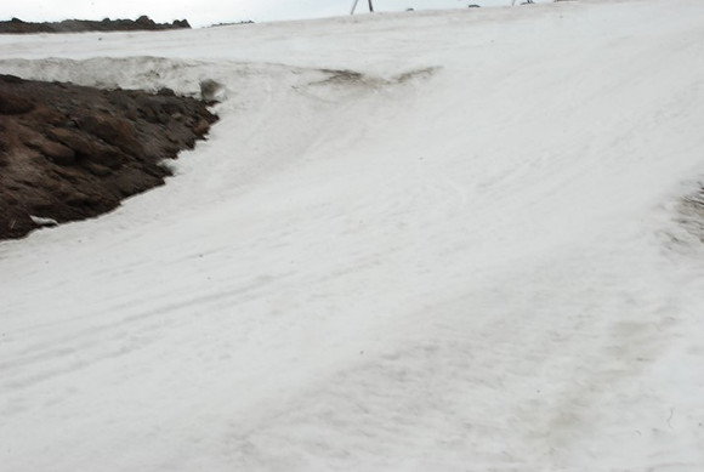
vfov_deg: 28.2
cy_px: 236
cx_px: 352
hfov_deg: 41.0
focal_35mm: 48
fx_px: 940
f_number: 27
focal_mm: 32
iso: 1000
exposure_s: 1/20
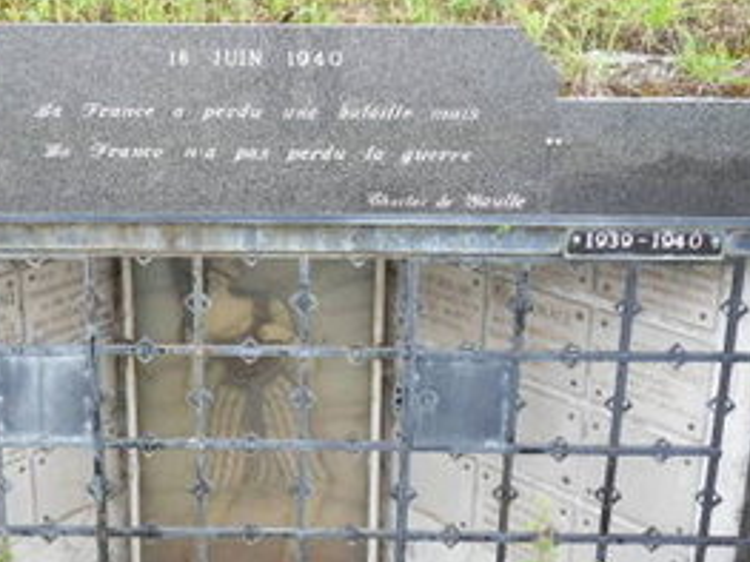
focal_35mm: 64
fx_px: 1386
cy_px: 311
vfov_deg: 22.9
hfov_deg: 30.1
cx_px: 254
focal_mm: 7.6
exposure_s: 1/90
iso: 100
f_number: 4.2
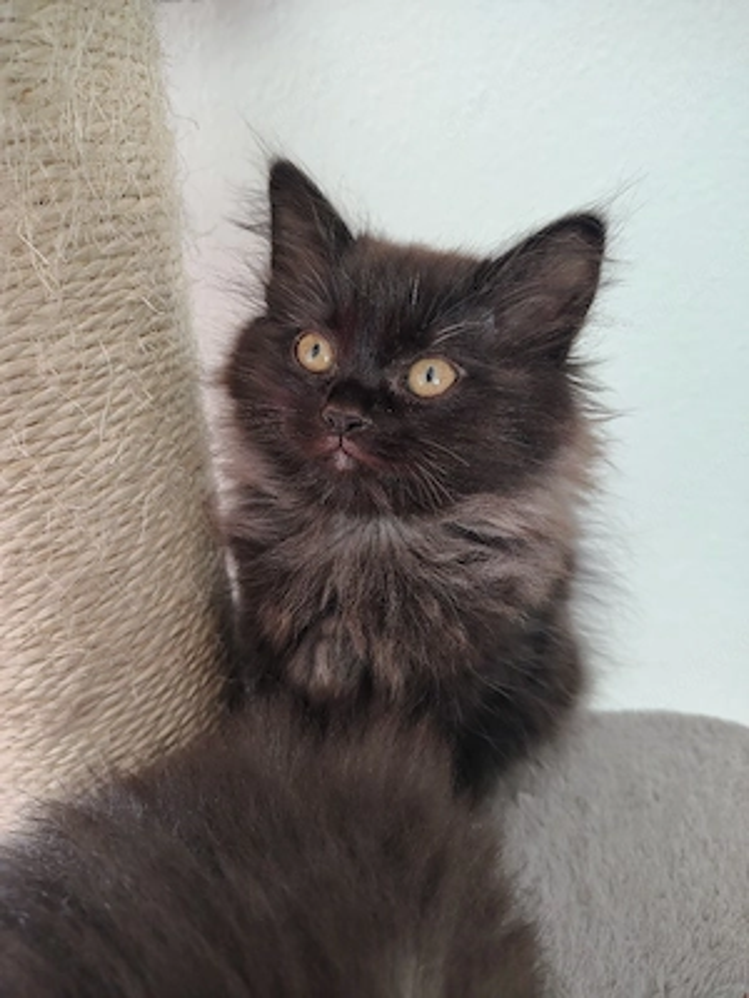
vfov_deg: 71.6
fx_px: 692
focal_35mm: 24
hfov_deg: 56.8
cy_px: 499
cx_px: 374
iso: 674
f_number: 1.8
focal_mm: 5.56
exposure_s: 1/100
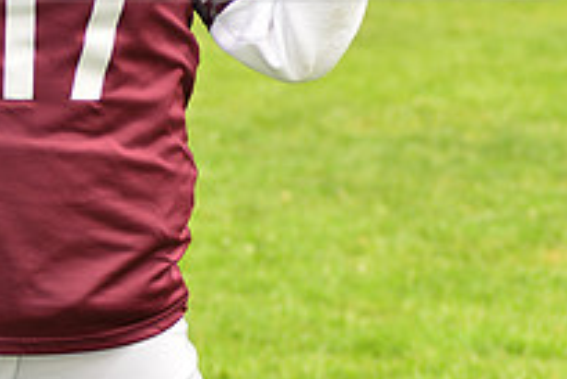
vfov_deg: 5.6
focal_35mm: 243
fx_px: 3830
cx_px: 22
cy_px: -79
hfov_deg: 8.4
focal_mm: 86
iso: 100
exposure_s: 1/250
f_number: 5
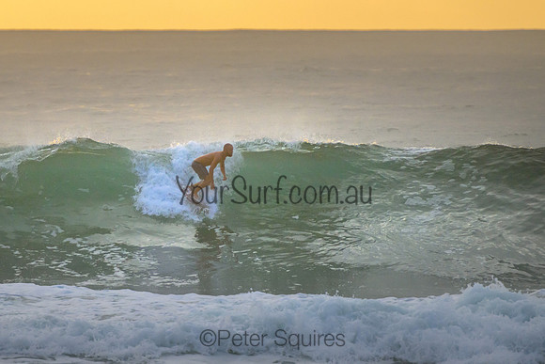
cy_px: 180
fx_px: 8325
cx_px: 208
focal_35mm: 550
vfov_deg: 2.5
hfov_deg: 3.7
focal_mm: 400
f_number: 5.6
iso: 1600
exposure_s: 1/2000
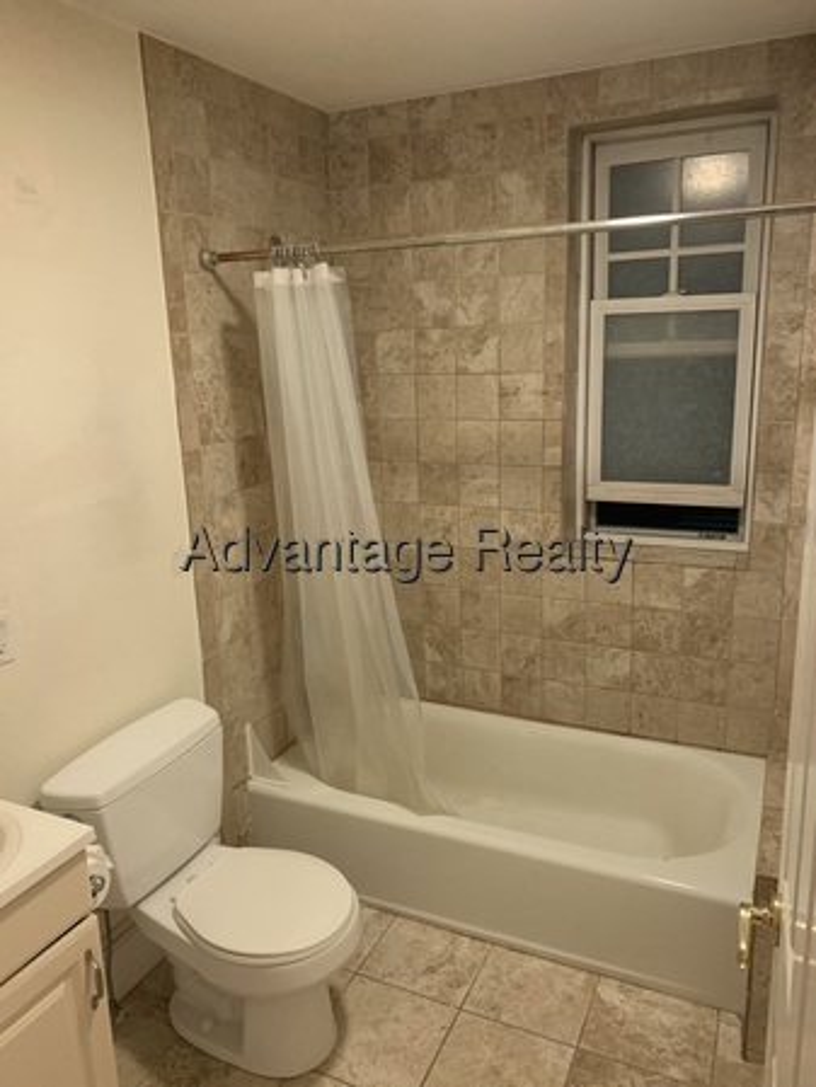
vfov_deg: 67.3
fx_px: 817
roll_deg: +1.5
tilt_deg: -14.1
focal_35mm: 26
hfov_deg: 53.1
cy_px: 544
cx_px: 408
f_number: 1.8
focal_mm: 4.25
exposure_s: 1/30
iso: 500
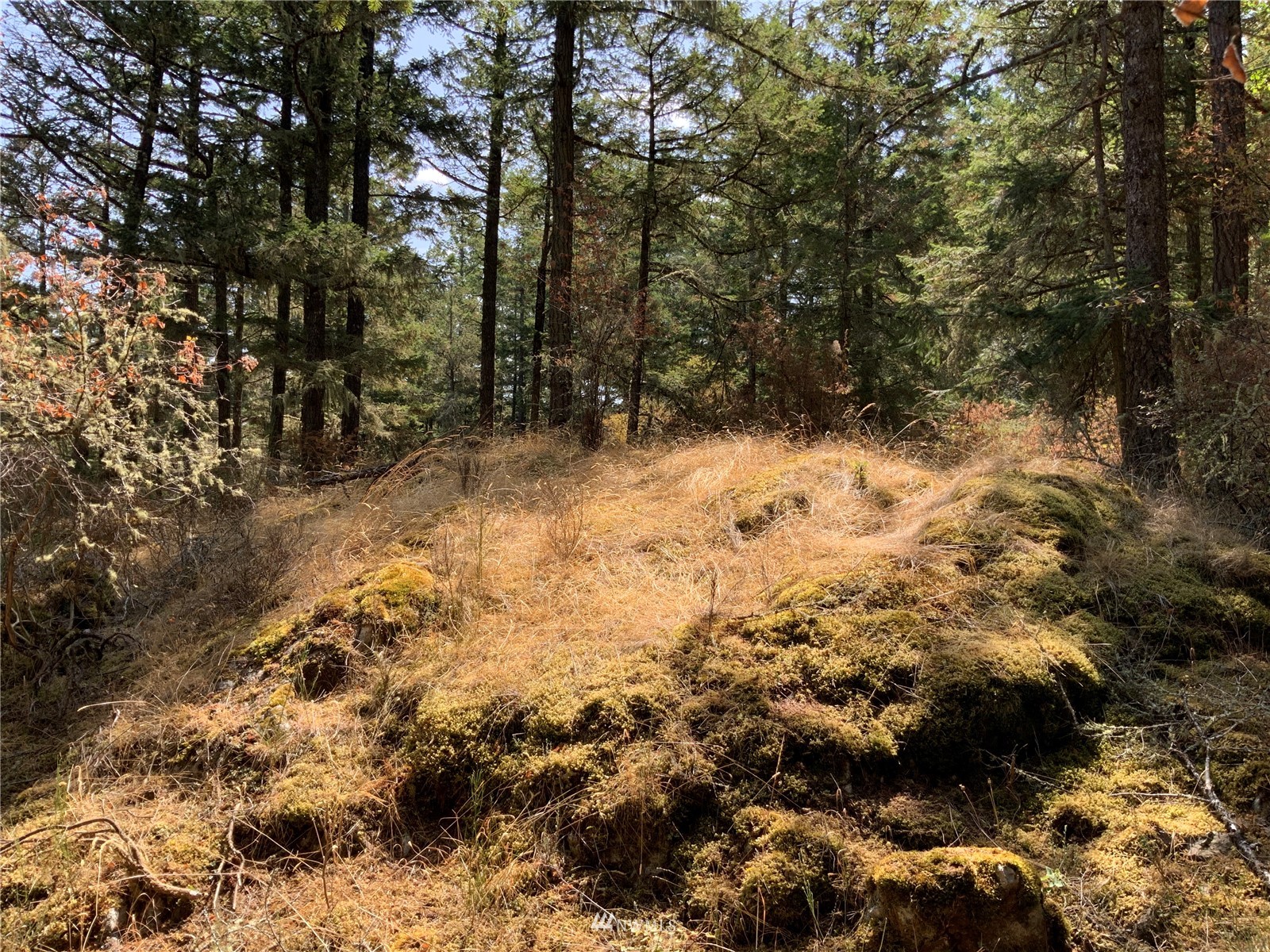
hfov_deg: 61.7
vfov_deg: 48.2
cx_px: 635
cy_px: 476
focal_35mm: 29
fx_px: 1064
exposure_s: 1/514
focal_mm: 3
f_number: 1.8
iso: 16
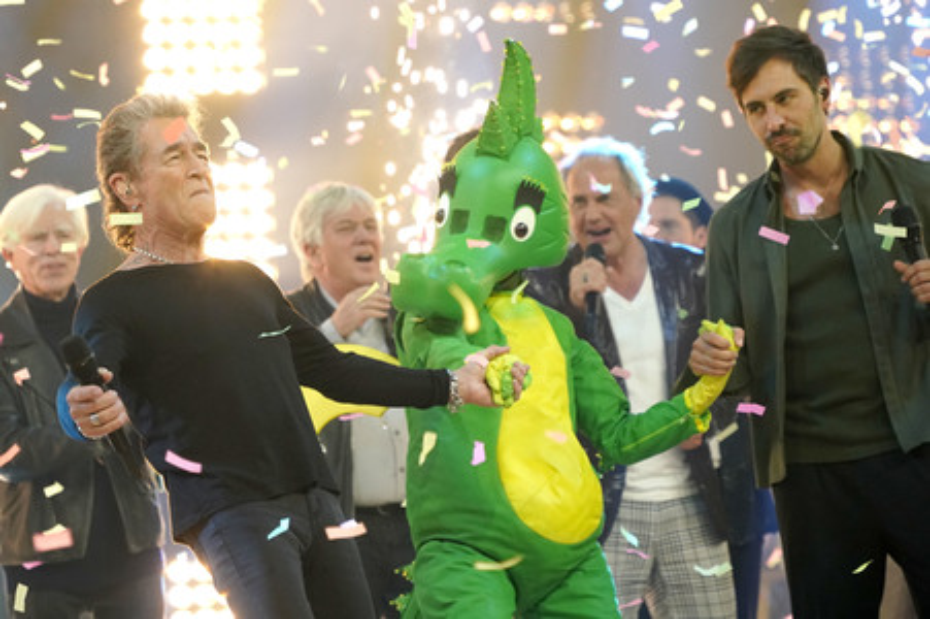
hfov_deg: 13.3
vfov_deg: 8.9
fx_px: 3975
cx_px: 465
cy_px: 310
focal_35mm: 154
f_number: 5.6
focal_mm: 154
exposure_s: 1/200
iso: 3200
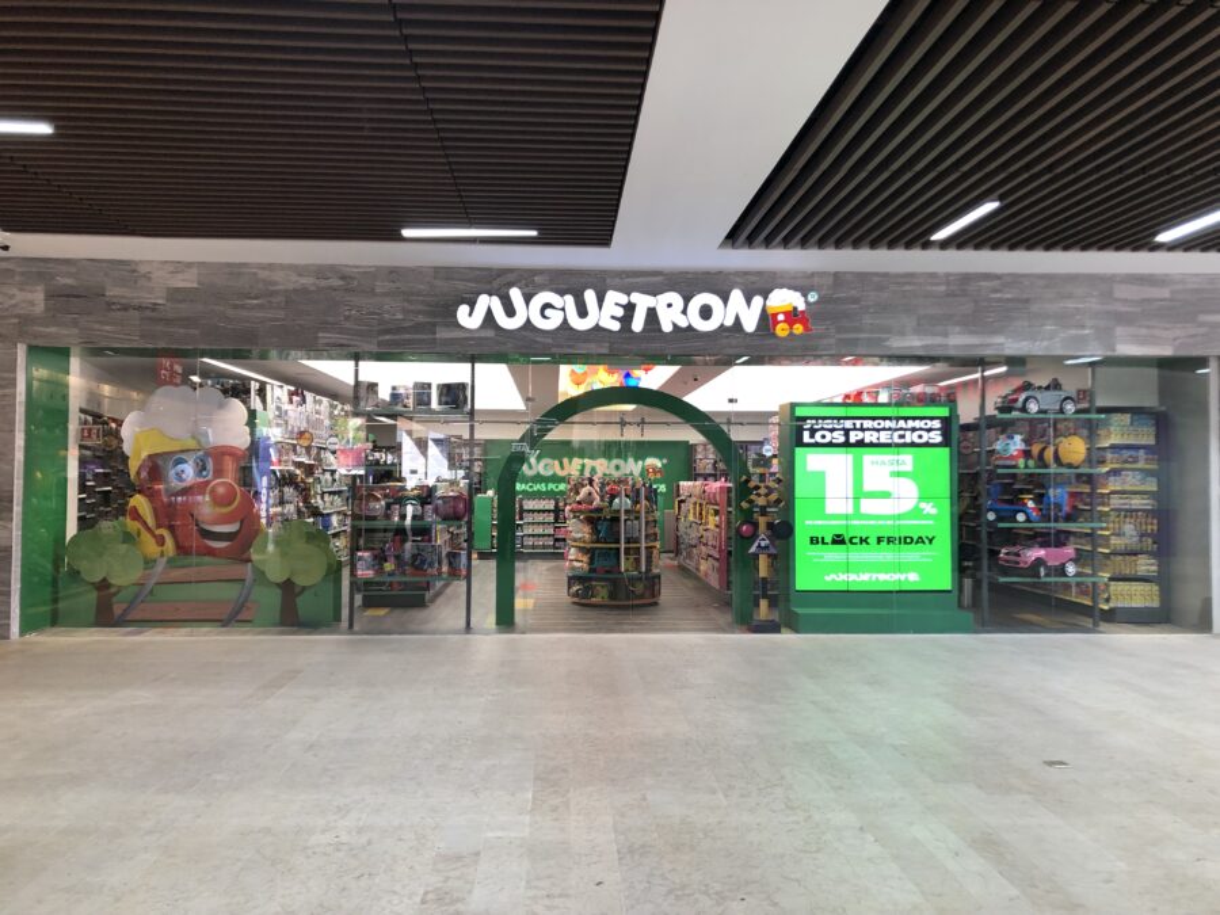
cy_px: 458
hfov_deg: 63.4
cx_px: 610
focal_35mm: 28
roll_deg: +0.6
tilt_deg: +2.1
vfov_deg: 49.7
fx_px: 987
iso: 32
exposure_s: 1/30
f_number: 1.8
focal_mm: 3.99
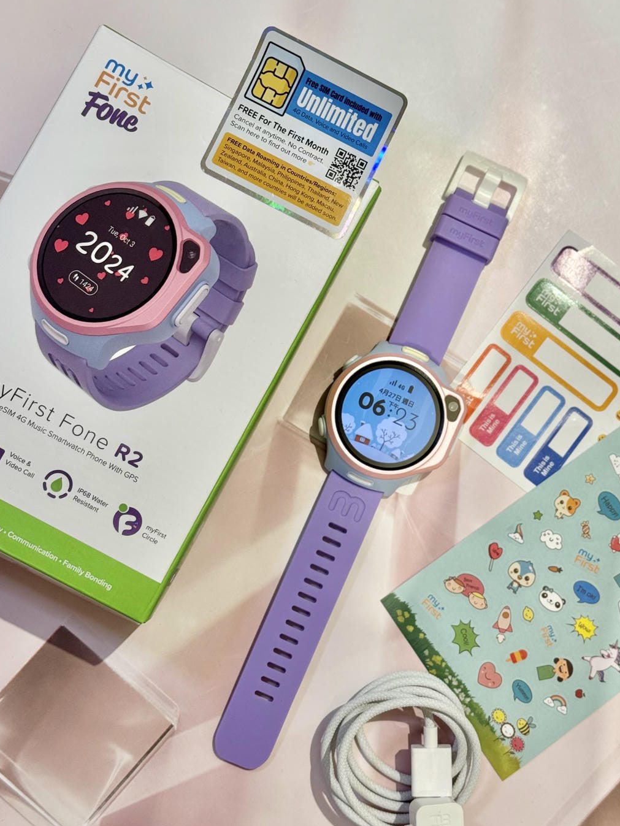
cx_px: 343
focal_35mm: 57
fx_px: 1361
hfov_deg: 25.7
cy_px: 426
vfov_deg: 33.8
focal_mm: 6.76
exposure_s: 1/149
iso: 80
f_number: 1.78
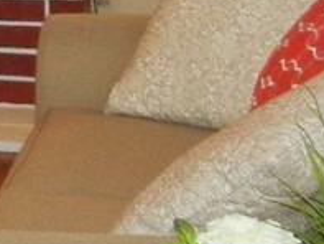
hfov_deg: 8.1
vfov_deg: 6.5
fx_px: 2135
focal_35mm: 228
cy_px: -18
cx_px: -410
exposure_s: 1/30
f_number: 3.5
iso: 496
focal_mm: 5.4
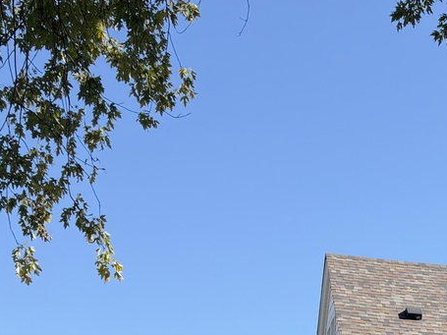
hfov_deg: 24.3
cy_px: 518
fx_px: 981
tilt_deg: +2.9
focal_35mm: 76
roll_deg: -0.6
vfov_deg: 17.3
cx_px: 469
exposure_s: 1/1715
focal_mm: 6.93
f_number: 1.8
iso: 64
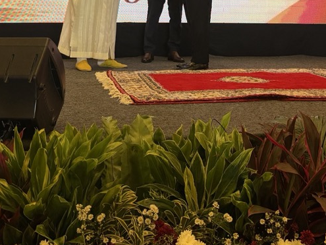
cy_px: -54
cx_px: 159
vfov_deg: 21.8
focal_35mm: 62
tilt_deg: +3.9
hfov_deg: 31.2
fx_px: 584
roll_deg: -0.8
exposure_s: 1/120
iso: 125
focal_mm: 6.76
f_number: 1.78
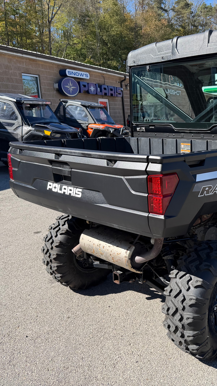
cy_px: 192
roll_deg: +2.3
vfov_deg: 56.6
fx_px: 358
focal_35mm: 35
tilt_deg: -11.9
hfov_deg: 32.2
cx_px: 192
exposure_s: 1/2110
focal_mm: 6.76
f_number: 1.78
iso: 100
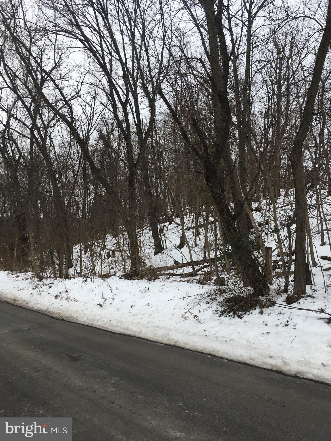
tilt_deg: +0.8
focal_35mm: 29
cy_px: 220
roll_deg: -0.9
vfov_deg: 61.7
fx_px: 370
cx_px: 166
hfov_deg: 48.2
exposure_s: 1/1040
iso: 25
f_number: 2.2
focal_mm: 4.15
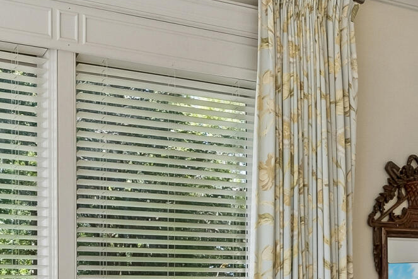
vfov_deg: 14.3
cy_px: 248
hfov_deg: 21.4
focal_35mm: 95
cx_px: 164
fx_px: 1103
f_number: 11
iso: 400
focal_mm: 21
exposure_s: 1/60
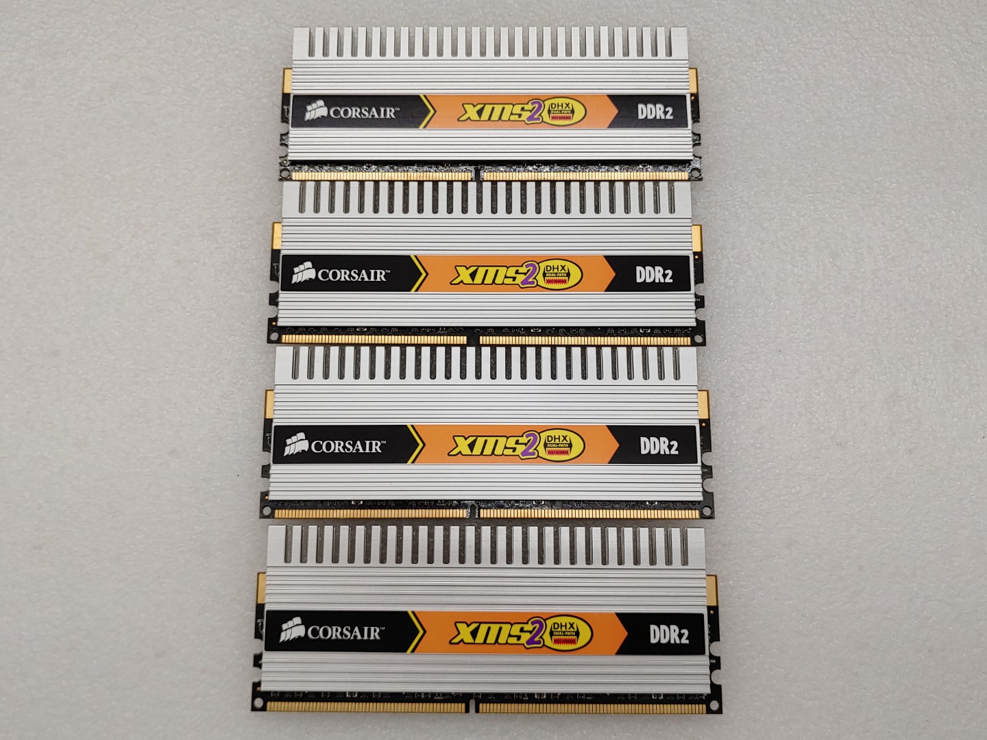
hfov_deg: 55.4
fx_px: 941
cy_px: 370
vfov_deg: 42.9
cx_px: 494
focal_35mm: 33
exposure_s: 1/279
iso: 50
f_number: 1.8
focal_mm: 4.36
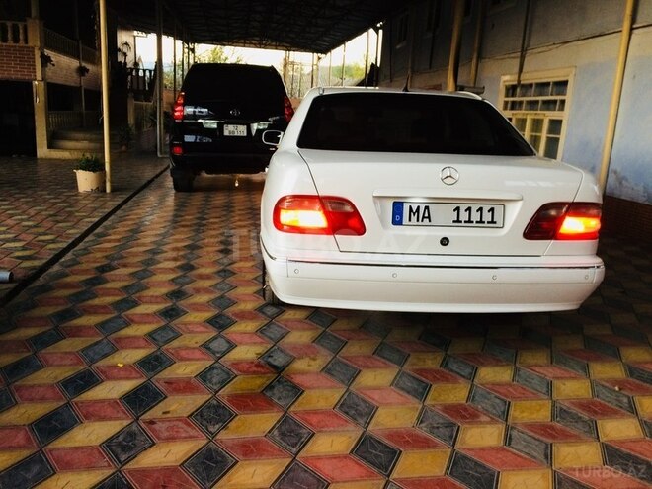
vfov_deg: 48.2
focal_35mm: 29
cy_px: 244
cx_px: 326
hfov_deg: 61.7
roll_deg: -2.6
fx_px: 546
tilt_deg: -11.6
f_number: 2.2
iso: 125
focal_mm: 4.15
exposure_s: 1/33
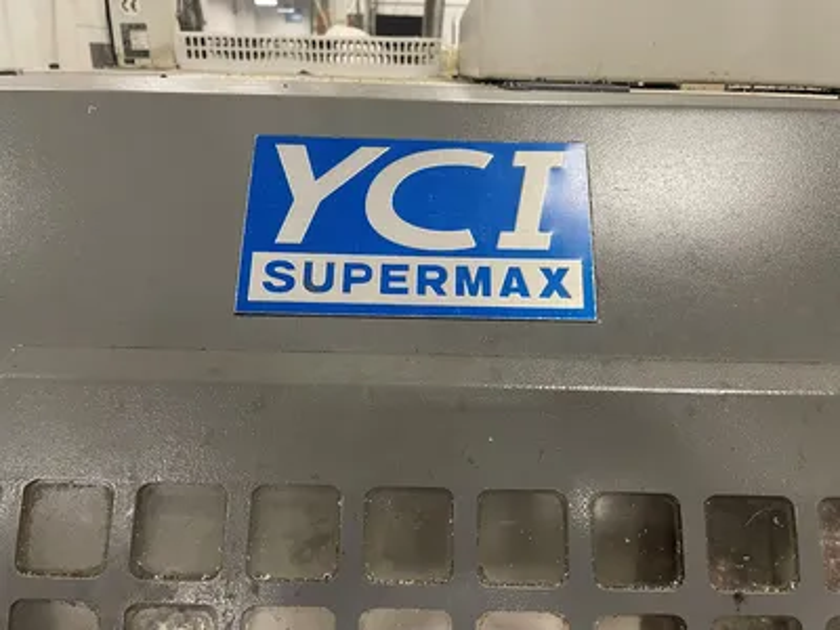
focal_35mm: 26
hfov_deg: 67.3
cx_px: 420
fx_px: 631
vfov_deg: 53.1
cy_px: 315
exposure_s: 1/60
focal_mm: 4.2
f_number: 1.6
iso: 160
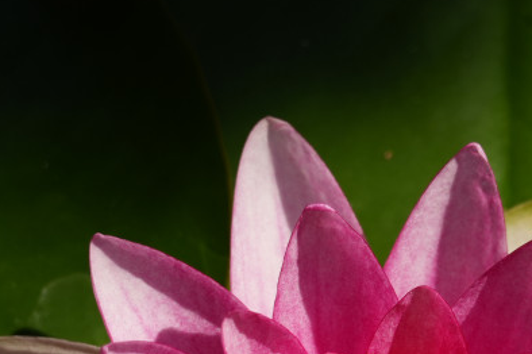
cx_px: 486
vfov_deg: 1.4
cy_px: 426
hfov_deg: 2.1
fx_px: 14780
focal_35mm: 1001
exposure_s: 1/1250
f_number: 8
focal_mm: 371
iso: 400
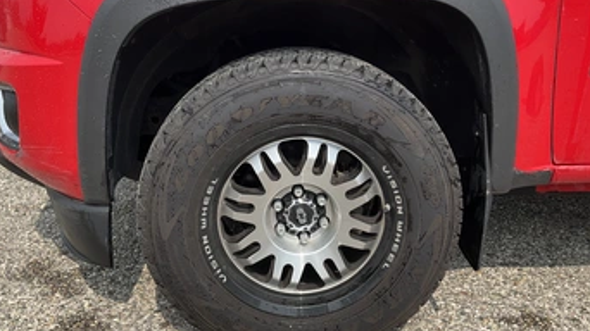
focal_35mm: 37
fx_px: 579
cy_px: 153
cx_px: 295
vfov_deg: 31.9
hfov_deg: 54.0
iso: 25
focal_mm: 3
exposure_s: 1/997
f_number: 1.8
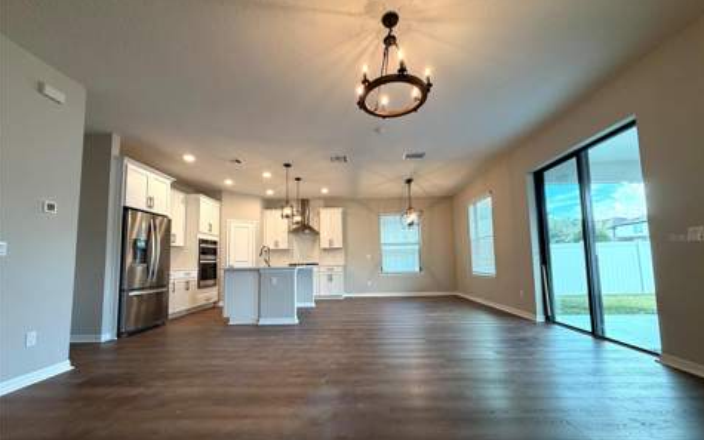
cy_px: 237
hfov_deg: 101.5
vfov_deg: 74.7
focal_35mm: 15
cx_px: 354
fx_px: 288
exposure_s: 1/120
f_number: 2.2
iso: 200
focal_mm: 2.22
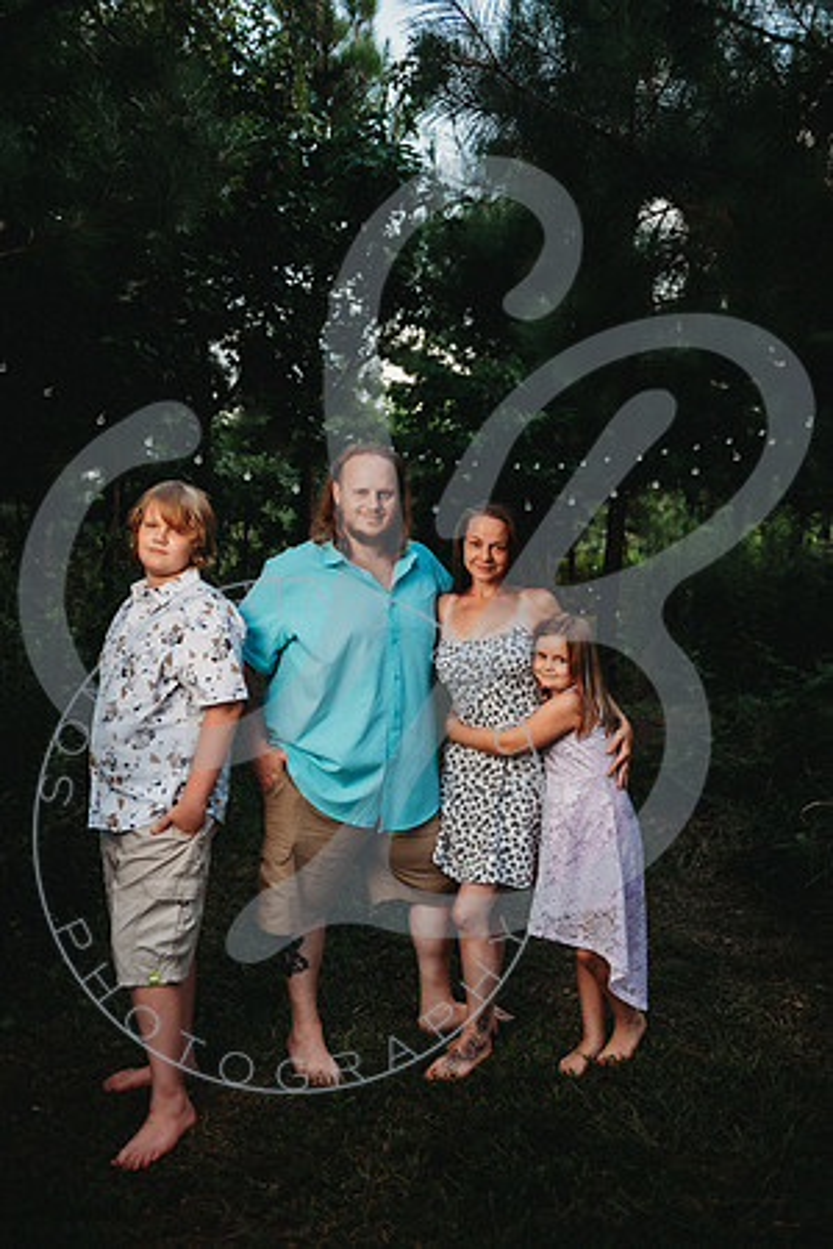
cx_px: 416
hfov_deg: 42.3
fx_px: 1076
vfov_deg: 60.3
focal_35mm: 31
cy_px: 624
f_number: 2.8
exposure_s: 1/320
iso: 100
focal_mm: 31
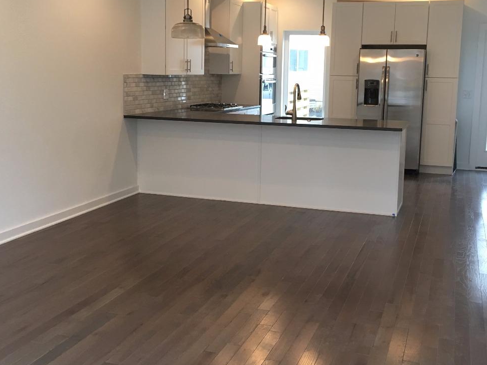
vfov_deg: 33.5
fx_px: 605
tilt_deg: -7.3
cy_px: 159
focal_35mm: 43
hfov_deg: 43.8
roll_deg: -0.6
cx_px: 254
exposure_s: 1/30
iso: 80
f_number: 2.2
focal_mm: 4.15
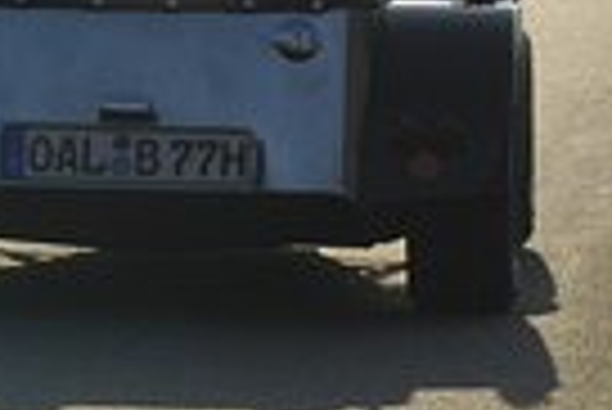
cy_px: -115
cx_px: -148
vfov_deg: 2.3
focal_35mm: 588
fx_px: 10007
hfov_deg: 3.5
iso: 320
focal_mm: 86
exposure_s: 1/500
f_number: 13
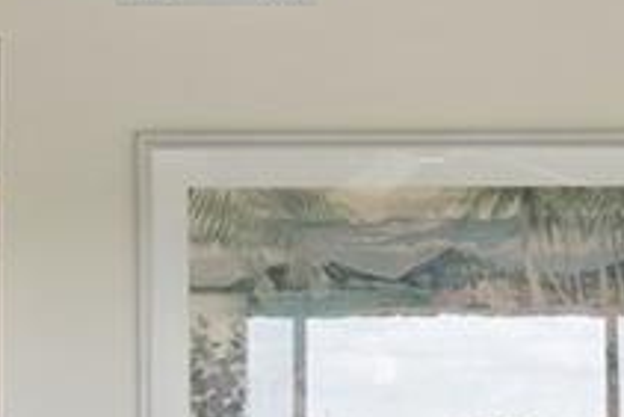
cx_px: 538
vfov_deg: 10.4
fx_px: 2237
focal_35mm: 129
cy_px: 589
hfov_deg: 15.7
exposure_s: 1/60
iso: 800
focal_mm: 17
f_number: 10
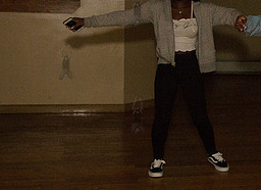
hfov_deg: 18.9
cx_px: 318
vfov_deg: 14.6
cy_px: 50
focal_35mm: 99
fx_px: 738
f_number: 3.5
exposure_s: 1/320
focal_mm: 31
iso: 2000
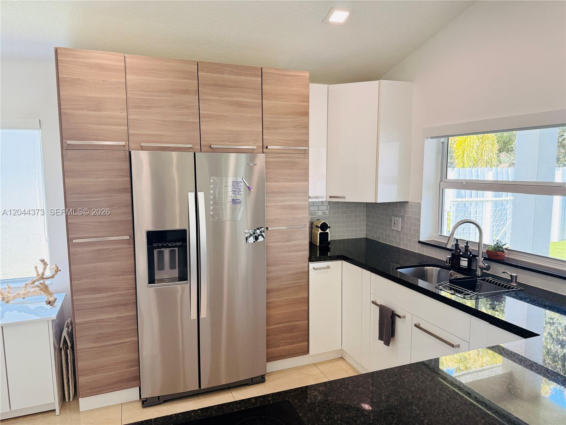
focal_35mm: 24
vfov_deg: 56.8
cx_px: 283
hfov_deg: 71.6
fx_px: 392
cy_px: 212
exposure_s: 1/234
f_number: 1.78
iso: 125
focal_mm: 6.76
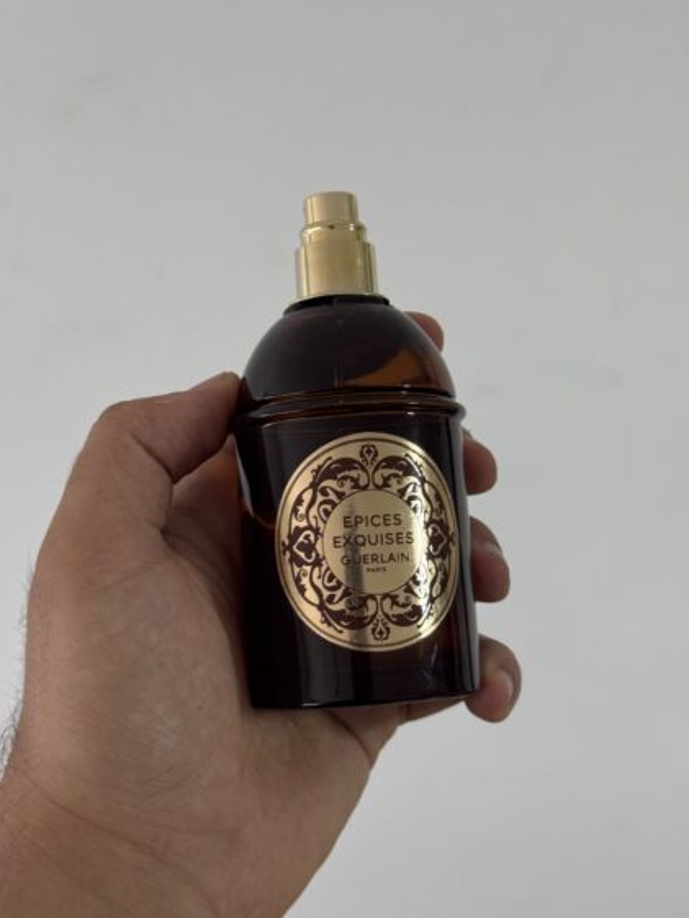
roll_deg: +1.8
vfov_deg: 38.9
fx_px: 1300
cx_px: 342
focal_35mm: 49
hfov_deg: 29.7
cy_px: 464
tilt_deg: -29.1
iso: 100
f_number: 1.78
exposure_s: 1/50
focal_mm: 6.76
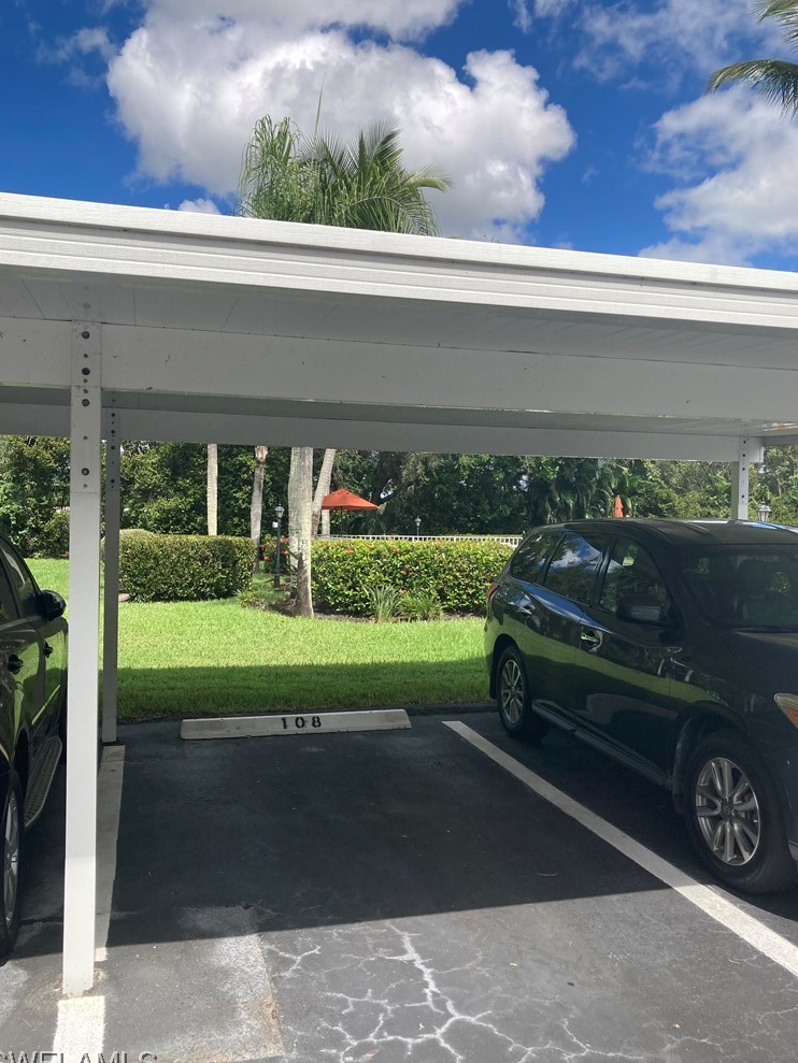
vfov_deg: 61.6
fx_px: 891
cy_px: 544
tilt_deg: -0.5
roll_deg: -0.8
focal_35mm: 29
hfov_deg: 48.2
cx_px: 393
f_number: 1.8
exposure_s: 1/1715
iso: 20
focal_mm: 3.99
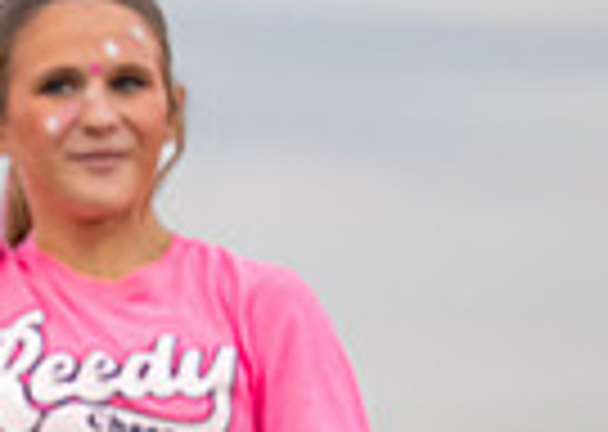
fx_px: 15500
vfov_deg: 1.6
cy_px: 732
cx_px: -505
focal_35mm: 899
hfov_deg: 2.2
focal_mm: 175
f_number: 2.8
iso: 640
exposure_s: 1/2000
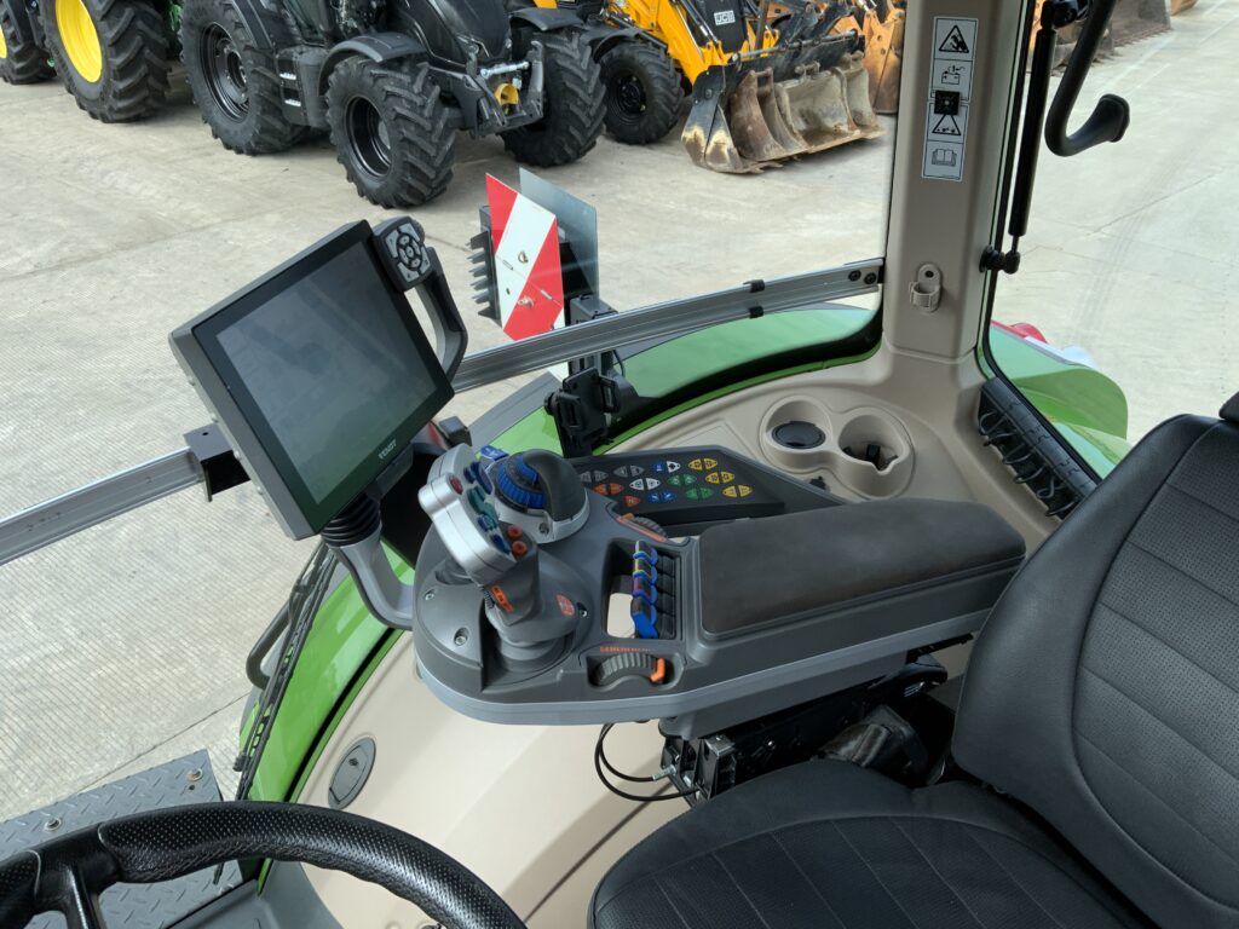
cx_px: 620
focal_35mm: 29
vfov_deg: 48.2
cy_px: 464
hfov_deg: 61.7
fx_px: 1038
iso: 16
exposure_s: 1/519
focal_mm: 3
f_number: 1.8
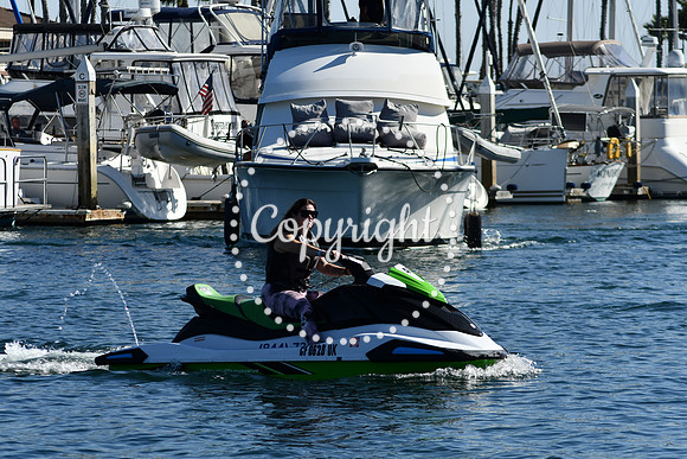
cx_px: 344
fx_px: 3856
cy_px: 230
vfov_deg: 6.8
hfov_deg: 10.2
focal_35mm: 202
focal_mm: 135
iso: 200
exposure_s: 1/1250
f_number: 6.3
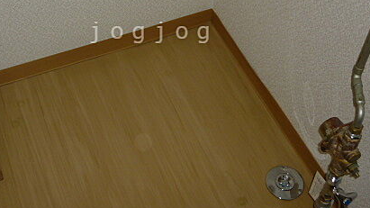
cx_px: 152
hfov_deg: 37.1
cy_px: 32
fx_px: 549
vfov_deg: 21.1
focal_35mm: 56
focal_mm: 5.5
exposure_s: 1/30
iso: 100
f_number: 2.8
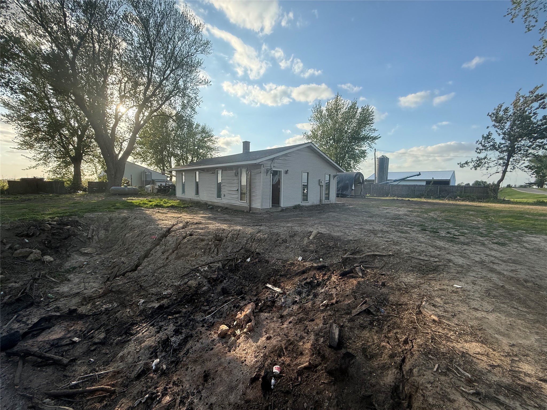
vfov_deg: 85.7
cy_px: 205
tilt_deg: -3.8
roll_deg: -2.1
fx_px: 221
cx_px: 274
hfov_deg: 102.1
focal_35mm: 14
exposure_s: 1/1087
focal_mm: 2.22
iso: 64
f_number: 2.2
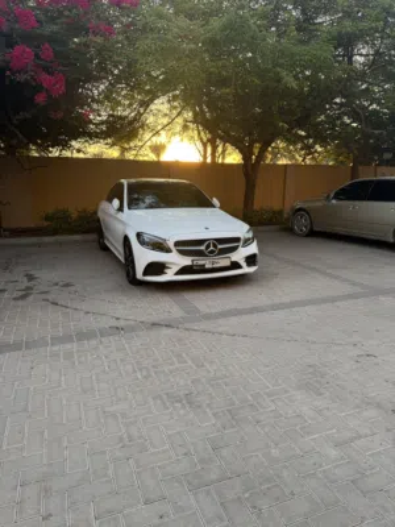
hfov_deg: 56.8
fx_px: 365
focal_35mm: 24
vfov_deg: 71.6
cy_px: 264
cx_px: 198
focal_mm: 6.76
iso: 80
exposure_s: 1/162
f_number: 1.78
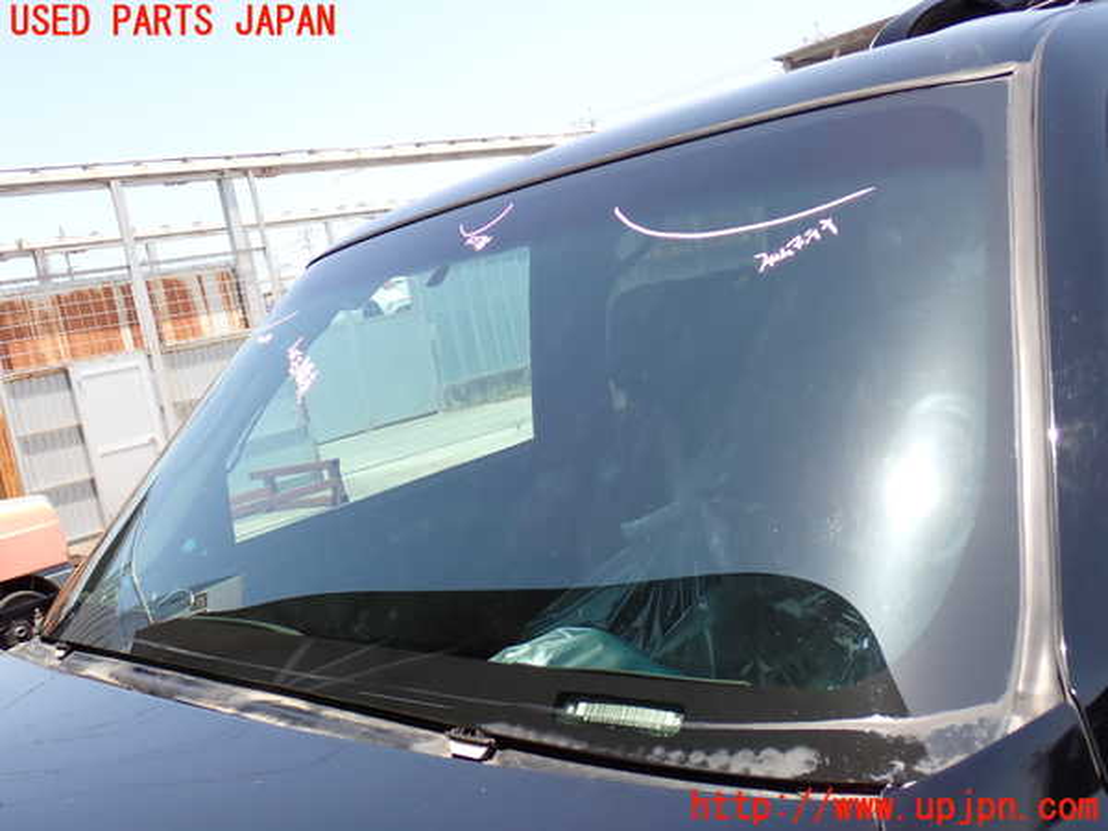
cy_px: 416
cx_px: 554
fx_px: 1216
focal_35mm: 38
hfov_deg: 49.0
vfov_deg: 37.7
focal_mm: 6.83
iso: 100
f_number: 3.5
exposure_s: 1/320
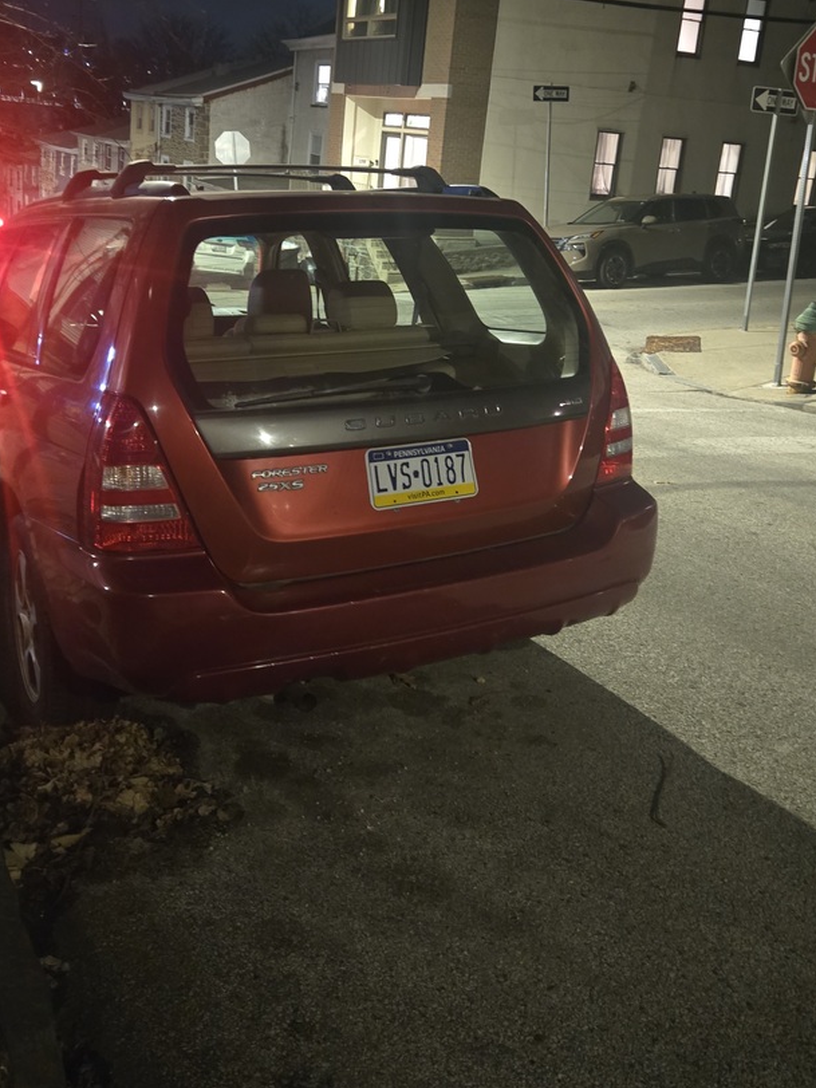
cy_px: 418
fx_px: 1069
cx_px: 364
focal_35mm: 34
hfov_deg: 41.7
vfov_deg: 53.4
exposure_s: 1/15
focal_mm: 5.4
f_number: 1.8
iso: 1600
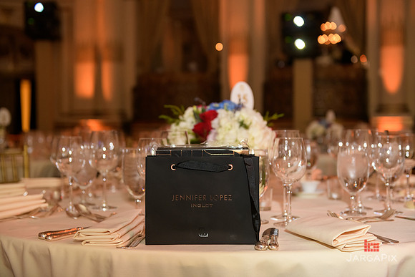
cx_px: 208
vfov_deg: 28.1
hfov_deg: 41.1
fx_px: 553
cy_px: 138
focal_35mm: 48
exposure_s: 1/50
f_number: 3.2
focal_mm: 48
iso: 1600
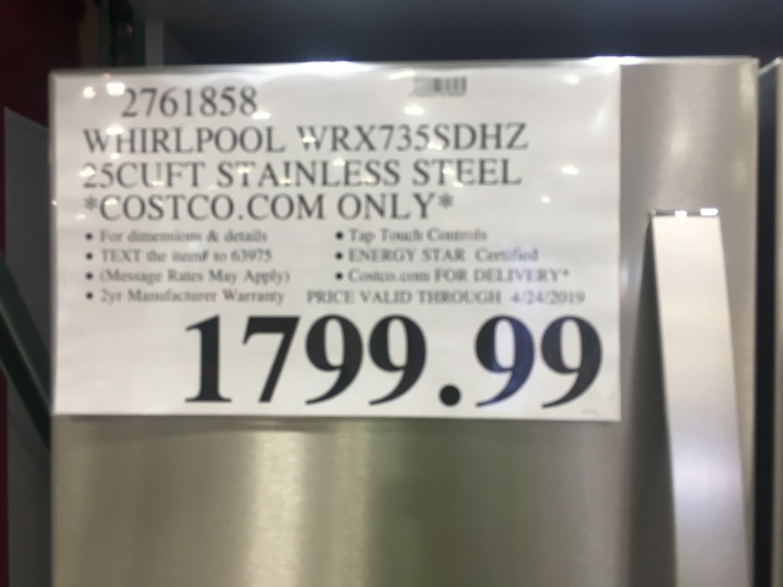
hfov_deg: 61.7
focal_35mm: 29
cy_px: 294
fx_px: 656
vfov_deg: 48.2
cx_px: 392
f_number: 2.2
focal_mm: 4.15
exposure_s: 1/30
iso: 50
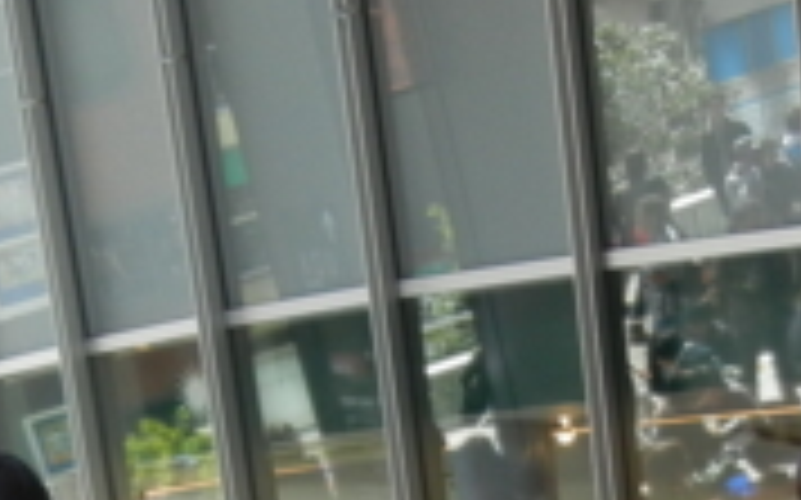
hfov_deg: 14.6
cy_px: 874
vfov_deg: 8.8
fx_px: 3120
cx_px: 288
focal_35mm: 143
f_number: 3.5
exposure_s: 1/82.7
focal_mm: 5.4
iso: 160
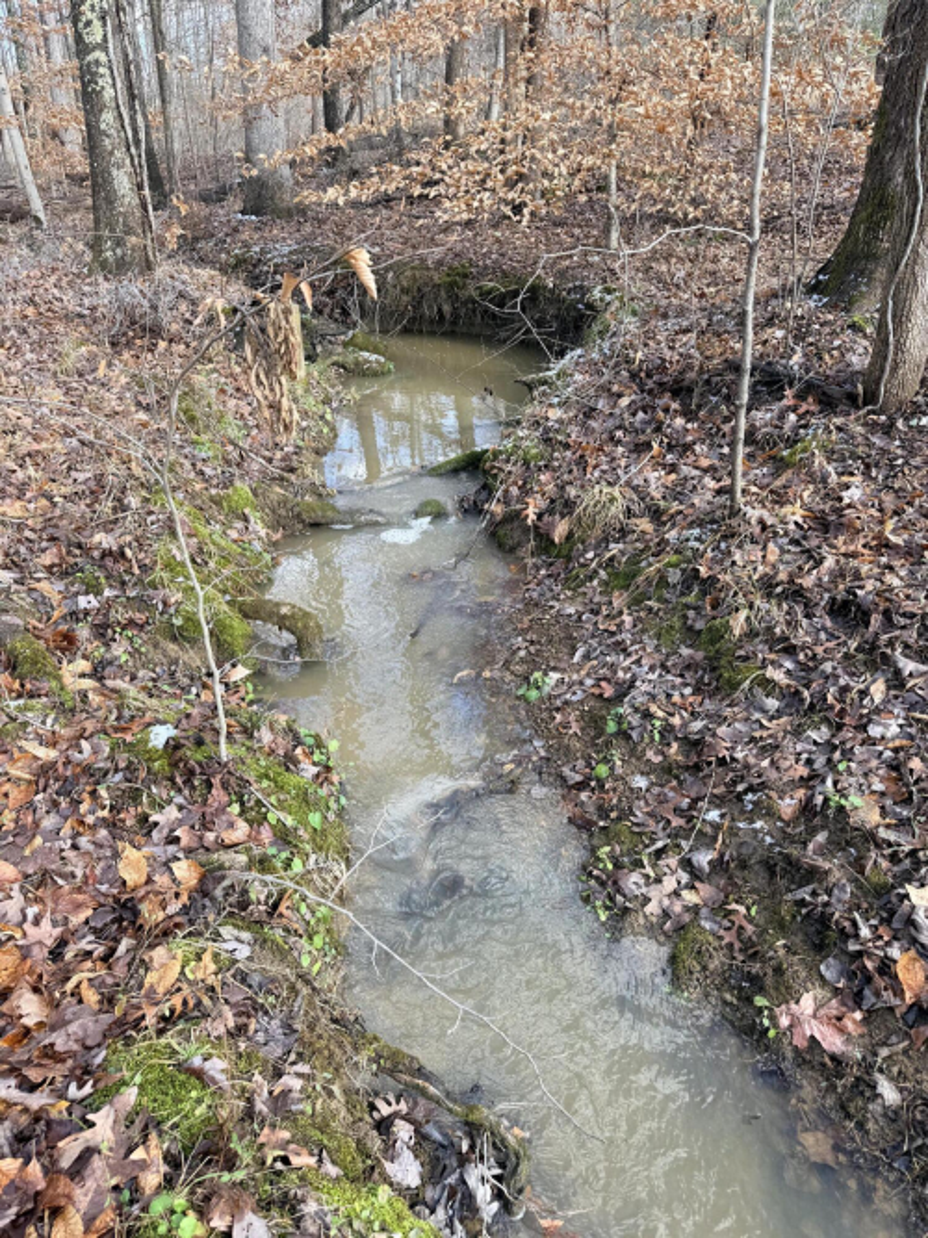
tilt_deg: -27.3
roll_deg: +2.1
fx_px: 858
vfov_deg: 71.6
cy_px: 619
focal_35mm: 24
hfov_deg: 56.8
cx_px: 464
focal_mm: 6.76
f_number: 1.78
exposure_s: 1/347
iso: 80
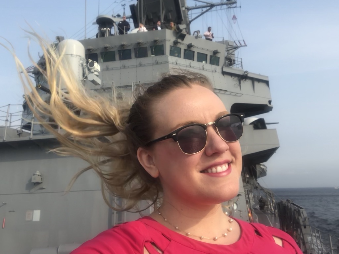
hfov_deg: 56.8
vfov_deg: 44.1
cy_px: 127
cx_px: 170
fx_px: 313
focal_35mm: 32
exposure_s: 1/750
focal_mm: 2.87
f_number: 2.2
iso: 20
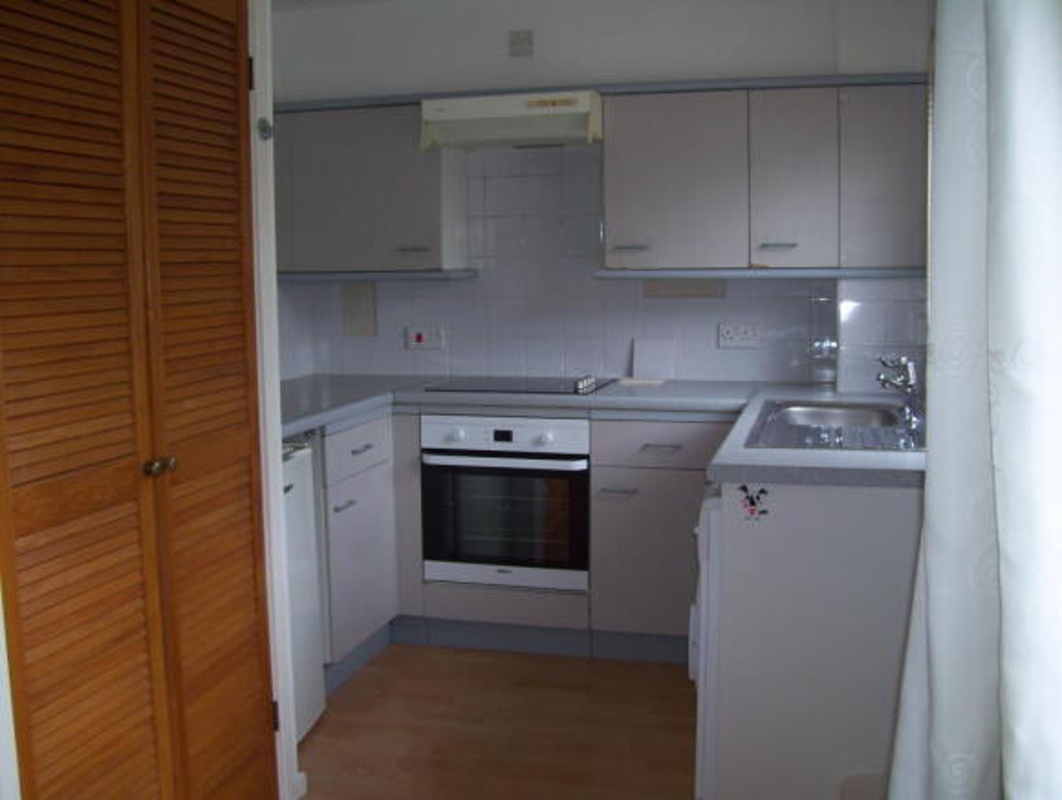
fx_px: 1106
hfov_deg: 51.3
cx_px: 531
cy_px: 400
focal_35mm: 36
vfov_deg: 39.8
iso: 80
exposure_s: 1/60
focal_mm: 6
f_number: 2.7
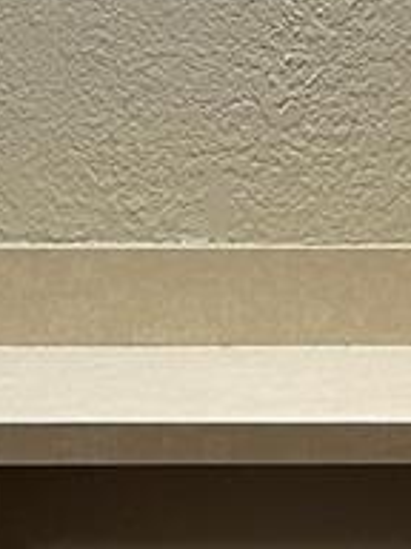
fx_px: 3293
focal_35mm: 208
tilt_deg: -9.7
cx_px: 482
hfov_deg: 7.1
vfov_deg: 9.5
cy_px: 232
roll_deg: -1.0
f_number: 1.5
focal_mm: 5.7
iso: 125
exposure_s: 1/120
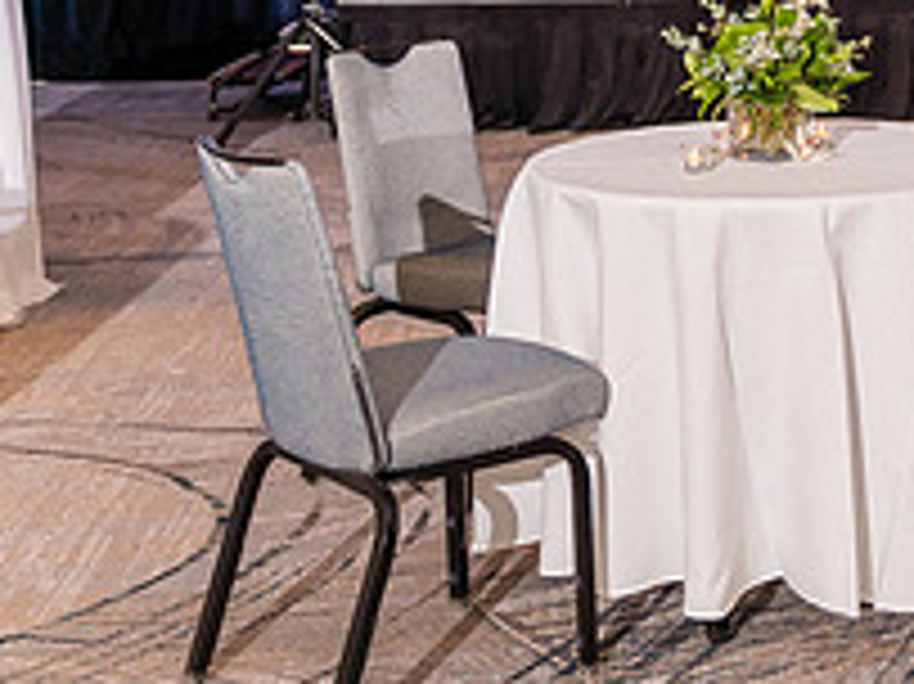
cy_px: -146
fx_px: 2032
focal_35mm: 77
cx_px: 1009
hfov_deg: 23.7
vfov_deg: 18.1
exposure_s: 1/250
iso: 1600
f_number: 2.8
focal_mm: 28
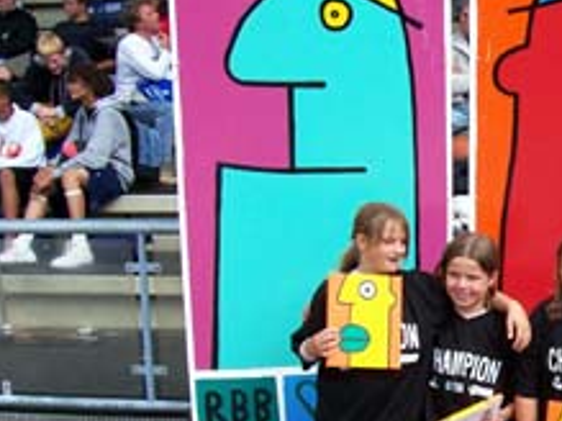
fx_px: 1136
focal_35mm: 70
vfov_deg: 20.8
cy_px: 323
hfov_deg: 26.6
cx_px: 531
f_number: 5.1
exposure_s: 1/288
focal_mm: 5.6
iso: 80
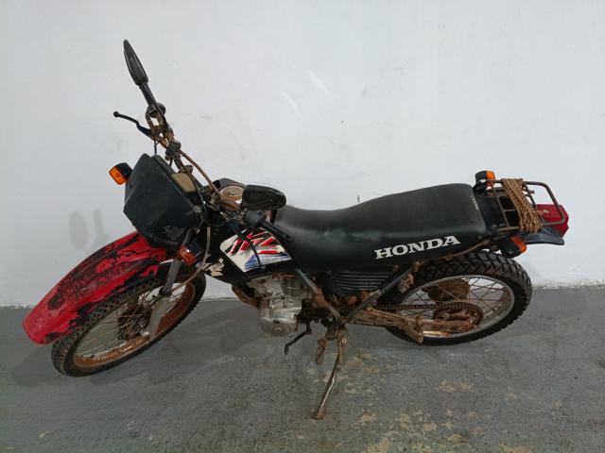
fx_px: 454
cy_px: 226
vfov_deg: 53.1
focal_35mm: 26
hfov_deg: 67.3
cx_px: 302
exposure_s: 1/30
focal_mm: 4.81
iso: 100
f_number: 1.8
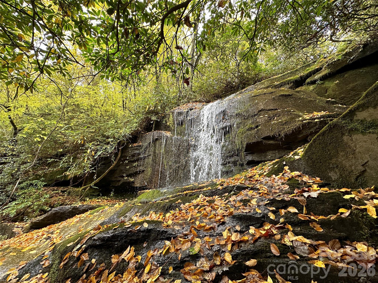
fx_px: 153
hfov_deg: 102.1
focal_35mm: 14
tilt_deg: +18.9
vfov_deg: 85.7
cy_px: 142
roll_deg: -2.6
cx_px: 189
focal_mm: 2.22
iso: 125
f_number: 2.2
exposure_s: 1/99
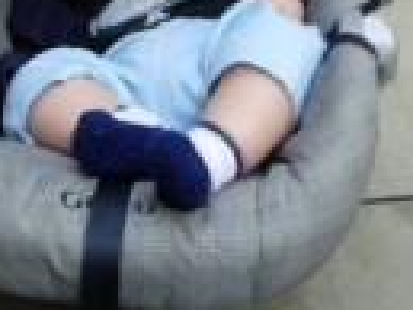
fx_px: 1409
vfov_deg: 12.3
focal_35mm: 118
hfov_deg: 16.7
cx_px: 195
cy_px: -54
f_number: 2.8
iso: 64
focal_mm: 7.8
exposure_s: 1/35.9
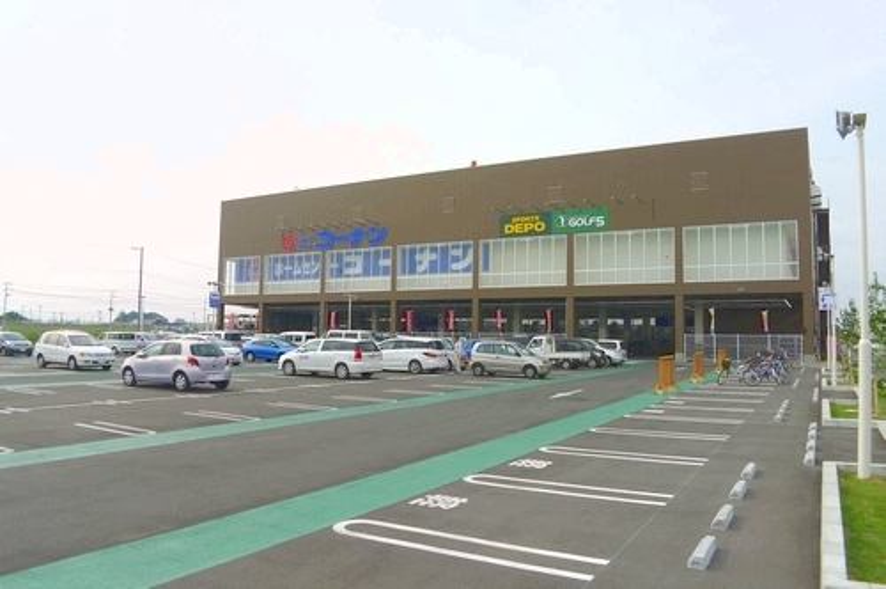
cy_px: 294
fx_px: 860
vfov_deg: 37.8
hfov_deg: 54.5
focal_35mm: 35
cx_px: 443
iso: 80
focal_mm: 7.5
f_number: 4
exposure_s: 1/640
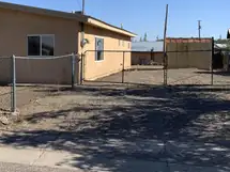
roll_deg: +0.8
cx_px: 29
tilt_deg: -2.0
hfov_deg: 33.9
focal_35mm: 54
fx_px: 359
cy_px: 71
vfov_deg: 27.0
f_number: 1.8
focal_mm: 3
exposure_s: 1/1848
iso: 16
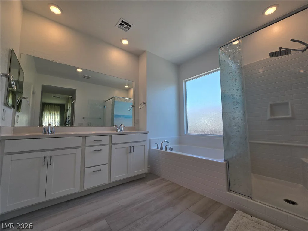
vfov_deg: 89.9
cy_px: 116
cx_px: 154
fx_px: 116
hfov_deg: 106.2
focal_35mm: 13
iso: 50
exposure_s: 1/329
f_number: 2.2
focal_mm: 2.2
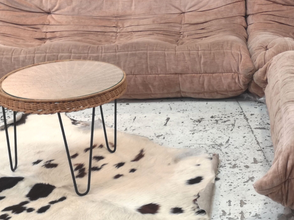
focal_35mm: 79
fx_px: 671
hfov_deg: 24.3
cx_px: 239
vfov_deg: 18.3
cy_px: 13
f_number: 1.8
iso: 50
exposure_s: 1/7.69
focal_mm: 3.95
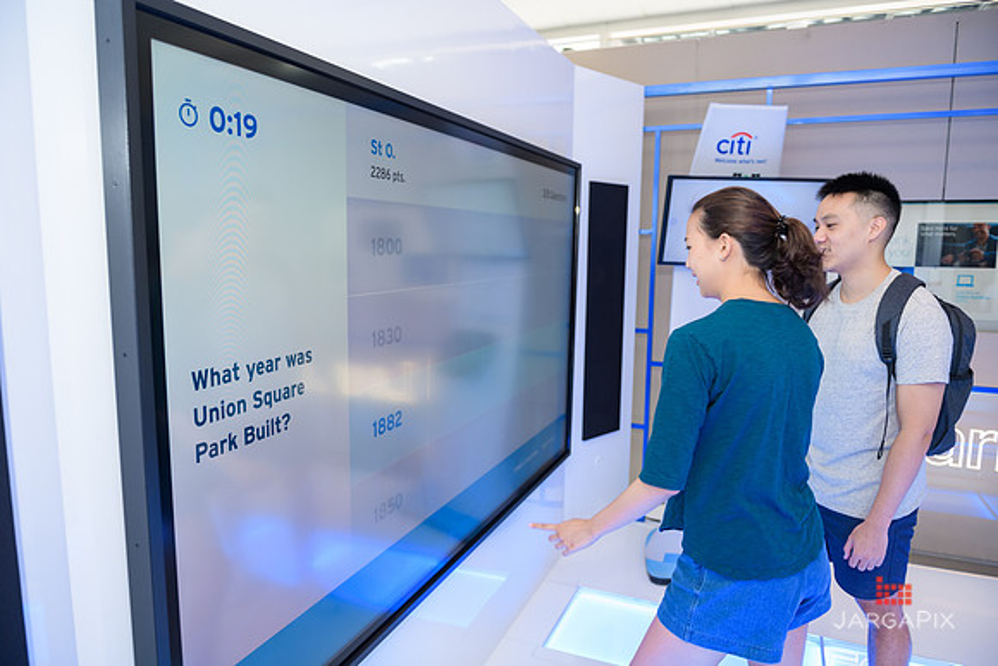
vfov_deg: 53.2
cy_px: 333
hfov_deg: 73.7
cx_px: 499
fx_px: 665
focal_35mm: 24
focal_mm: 24
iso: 400
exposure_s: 1/200
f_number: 3.2
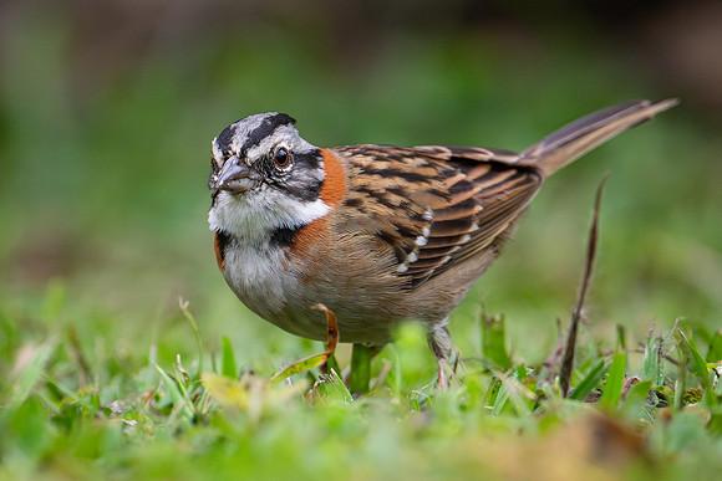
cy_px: 236
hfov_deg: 1.9
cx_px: 201
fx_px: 21787
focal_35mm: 1086
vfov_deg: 1.3
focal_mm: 560
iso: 6400
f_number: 6.3
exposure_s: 1/500
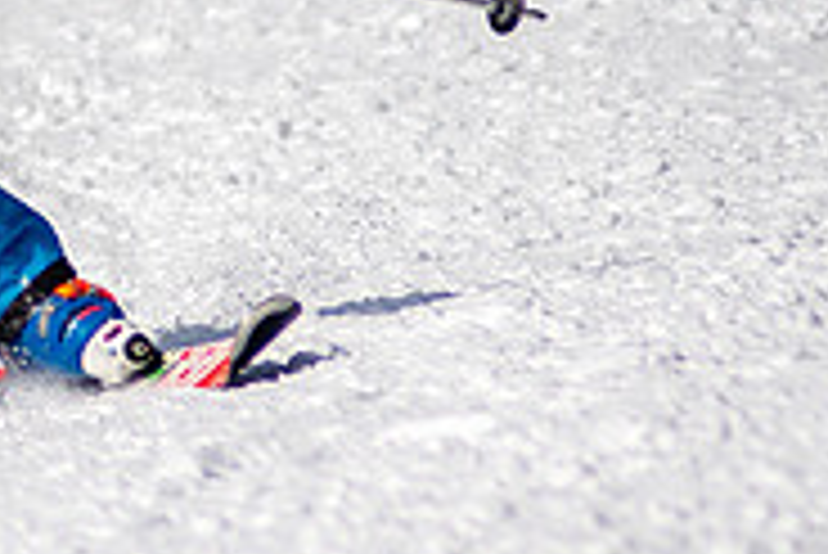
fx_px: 42974
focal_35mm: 1867
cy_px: 19
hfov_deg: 1.1
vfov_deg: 0.7
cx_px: -425
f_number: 2.8
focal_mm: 300
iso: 100
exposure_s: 1/6400
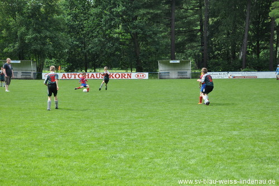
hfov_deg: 23.4
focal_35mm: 87
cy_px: 93
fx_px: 673
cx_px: 140
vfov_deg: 15.7
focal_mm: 58
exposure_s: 1/1000
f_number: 5
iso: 500
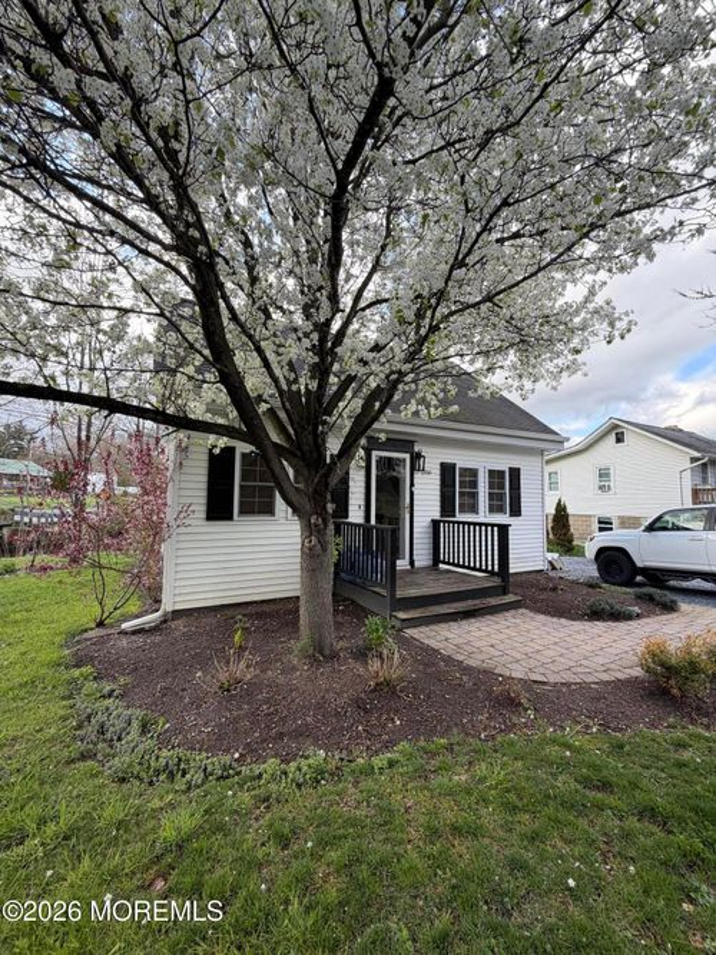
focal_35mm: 14
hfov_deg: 85.7
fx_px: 386
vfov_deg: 102.1
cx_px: 358
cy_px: 478
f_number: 2.2
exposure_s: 1/214
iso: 40
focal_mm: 2.22
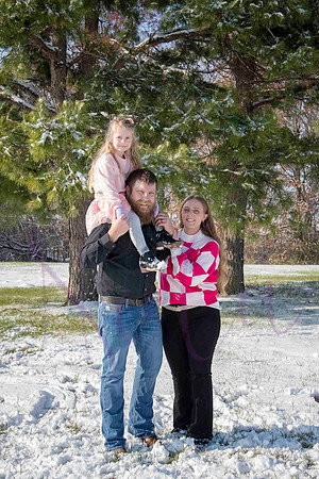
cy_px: 240
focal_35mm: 63
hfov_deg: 21.6
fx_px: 837
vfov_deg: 31.9
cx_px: 160
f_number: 6.3
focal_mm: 42
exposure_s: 1/2000
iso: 800
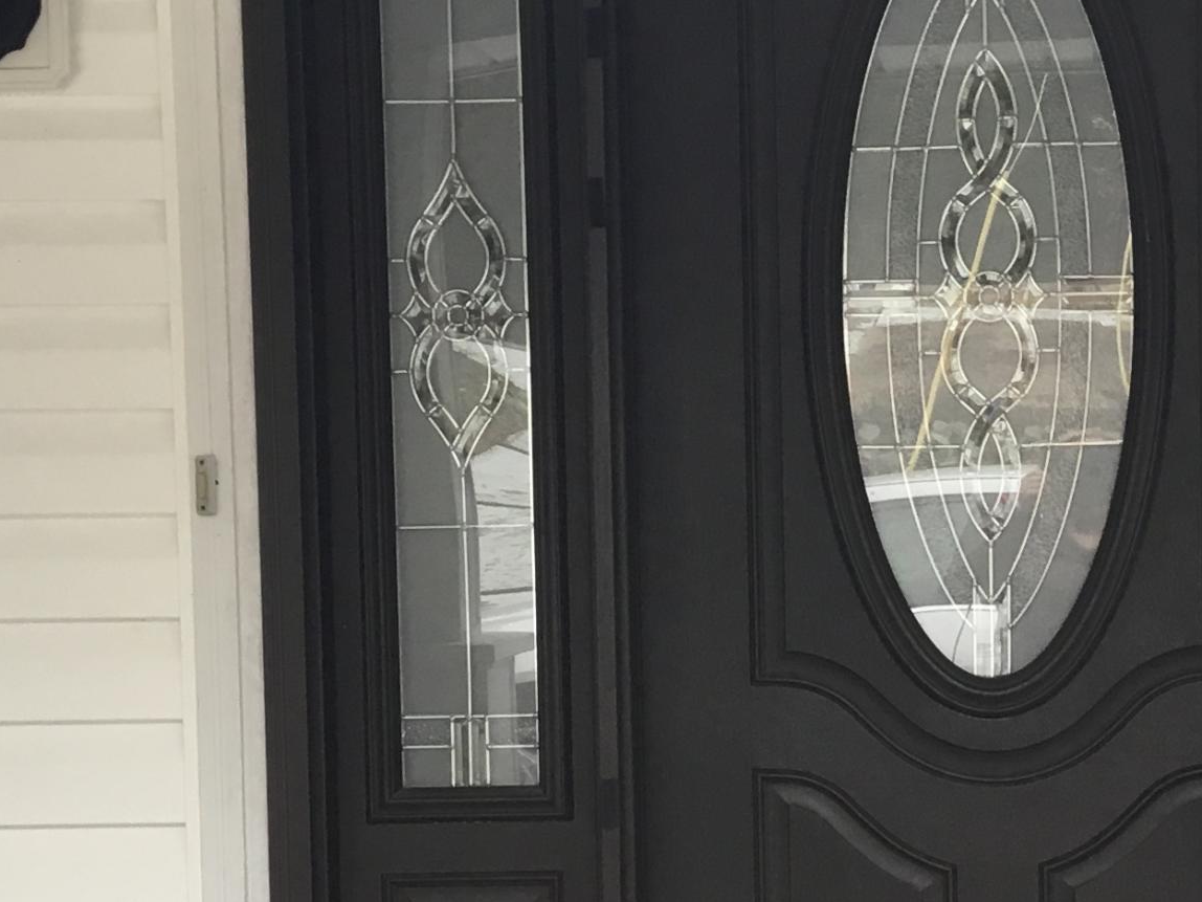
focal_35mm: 81
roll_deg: +0.0
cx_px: 964
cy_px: 575
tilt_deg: -1.6
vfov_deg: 18.2
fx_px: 2813
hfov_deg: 23.8
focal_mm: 3.3
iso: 25
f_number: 2.4
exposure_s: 1/40
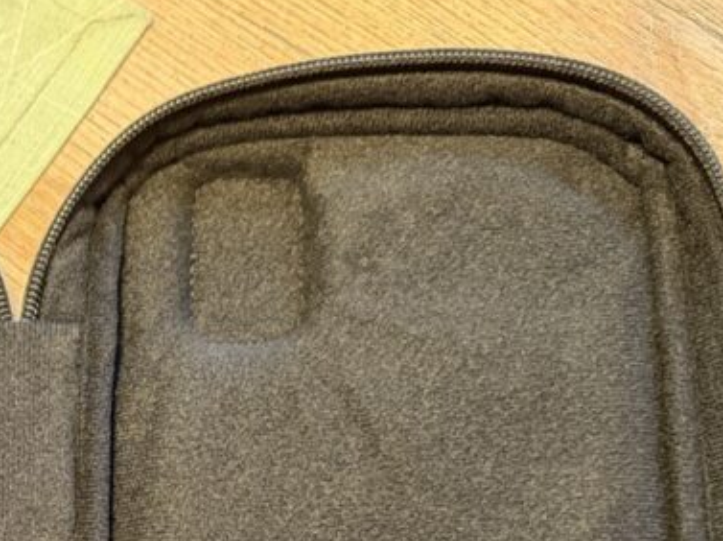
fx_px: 1356
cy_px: 713
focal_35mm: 65
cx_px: -12
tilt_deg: -81.8
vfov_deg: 20.5
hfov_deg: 28.0
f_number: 1.78
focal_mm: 6.76
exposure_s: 1/33
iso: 640
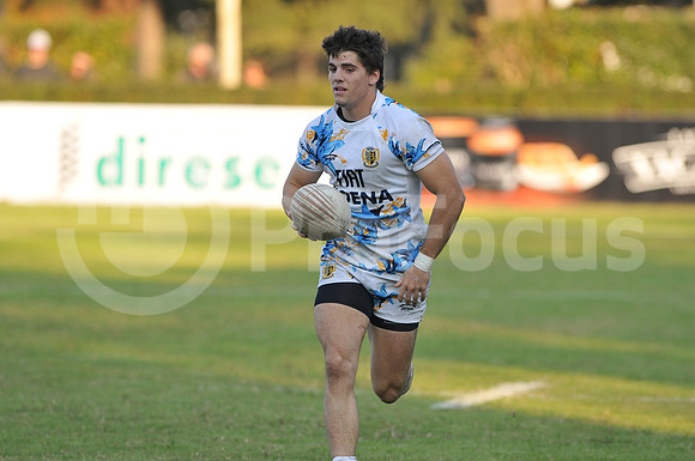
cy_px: 230
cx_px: 348
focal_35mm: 450
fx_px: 8675
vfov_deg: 3.0
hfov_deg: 4.6
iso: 320
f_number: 3.2
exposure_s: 1/800
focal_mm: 300
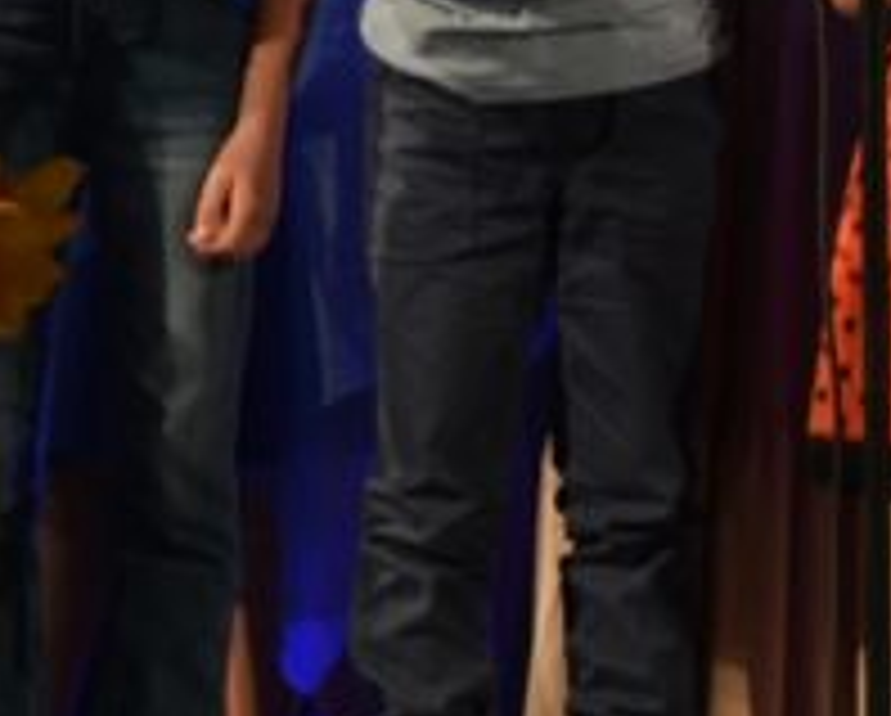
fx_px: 6719
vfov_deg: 6.1
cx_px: 1494
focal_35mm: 254
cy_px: -182
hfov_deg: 7.4
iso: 560
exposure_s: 1/60
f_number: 4.5
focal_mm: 35
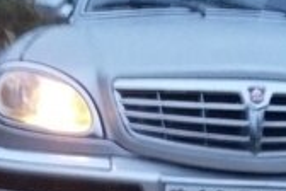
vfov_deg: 16.0
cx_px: 242
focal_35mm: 83
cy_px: 213
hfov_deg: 24.0
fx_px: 659
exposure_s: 1/17
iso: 640
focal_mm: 3.7
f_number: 1.9
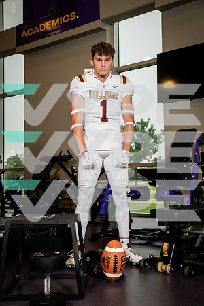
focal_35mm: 46
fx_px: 391
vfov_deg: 42.7
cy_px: 153
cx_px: 102
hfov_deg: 29.2
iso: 500
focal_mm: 46
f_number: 5.6
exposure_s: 1/250
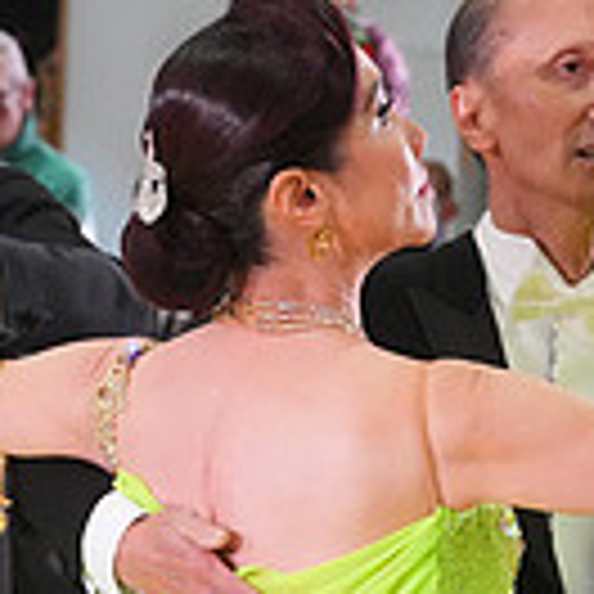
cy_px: 909
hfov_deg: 3.2
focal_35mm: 553
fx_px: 10736
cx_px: 434
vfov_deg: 3.2
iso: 10000
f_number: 10
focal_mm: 148
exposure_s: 1/200
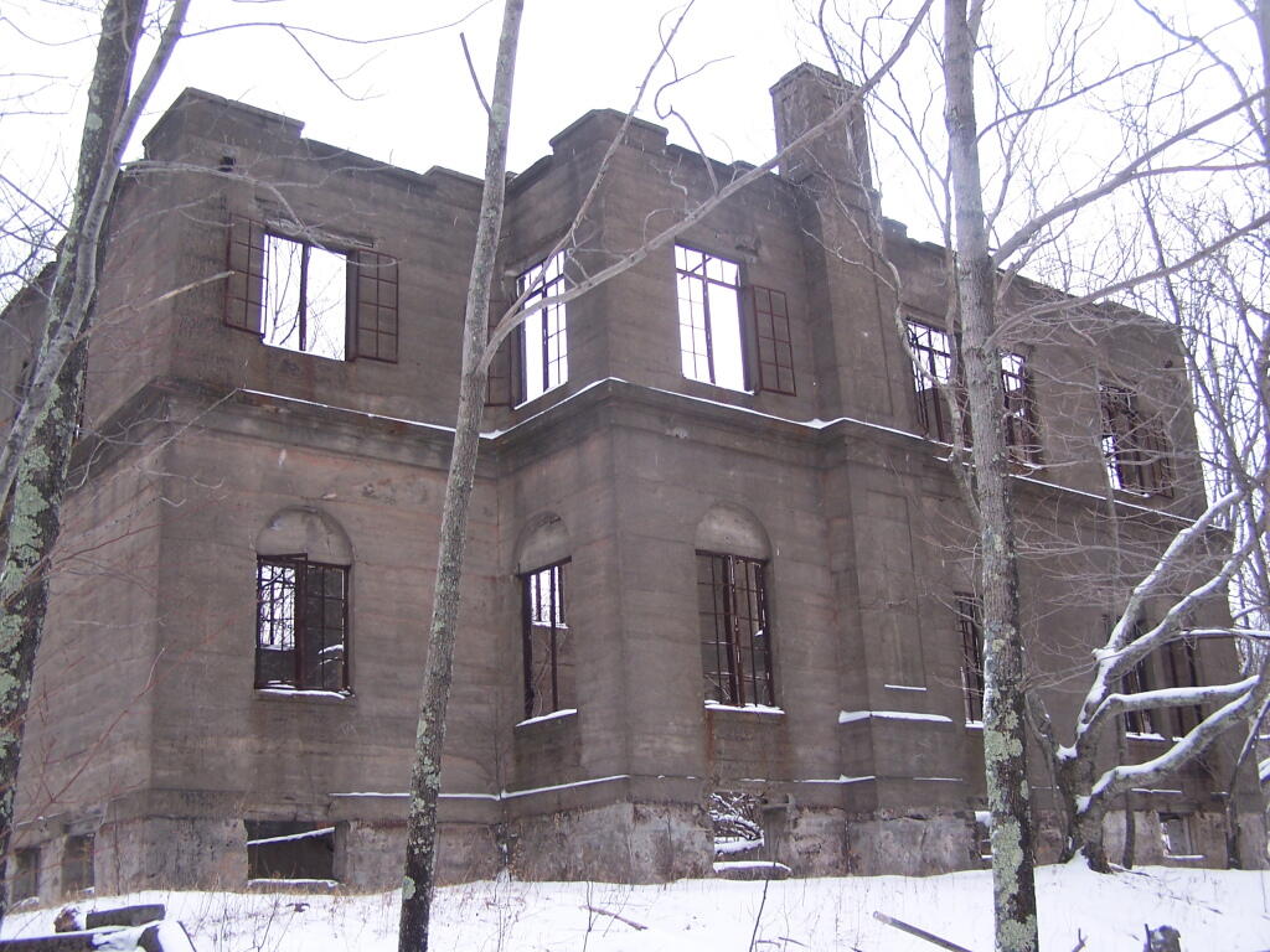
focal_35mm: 38
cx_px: 635
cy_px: 476
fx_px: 1394
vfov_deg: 37.7
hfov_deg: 49.0
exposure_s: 1/80
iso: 80
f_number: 2.8
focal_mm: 6.3
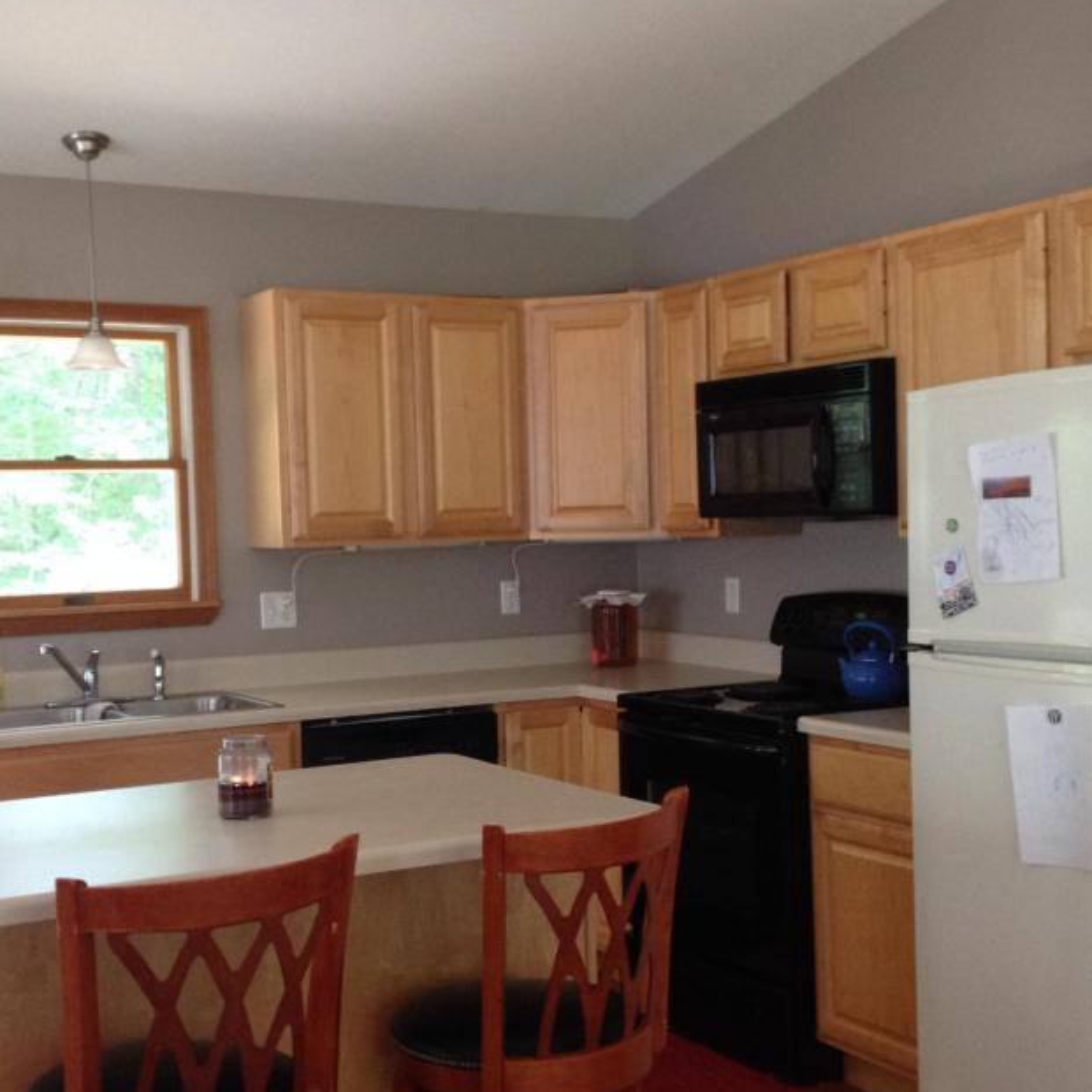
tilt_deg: -2.3
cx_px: 506
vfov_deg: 33.4
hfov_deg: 33.4
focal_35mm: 51
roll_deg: +0.8
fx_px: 1820
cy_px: 573
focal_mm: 4.28
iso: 200
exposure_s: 1/20
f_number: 2.4
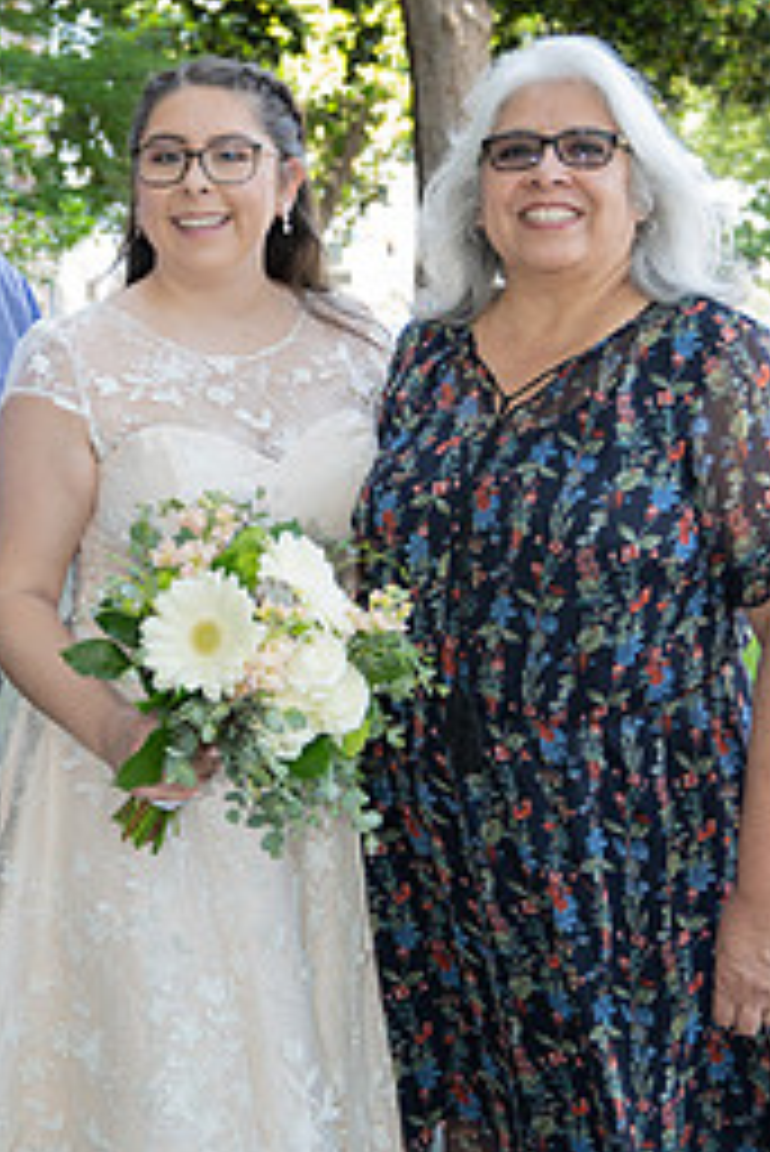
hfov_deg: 26.2
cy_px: 378
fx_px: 1634
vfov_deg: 38.4
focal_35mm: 51
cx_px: 189
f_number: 3.2
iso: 640
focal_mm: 29
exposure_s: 1/250
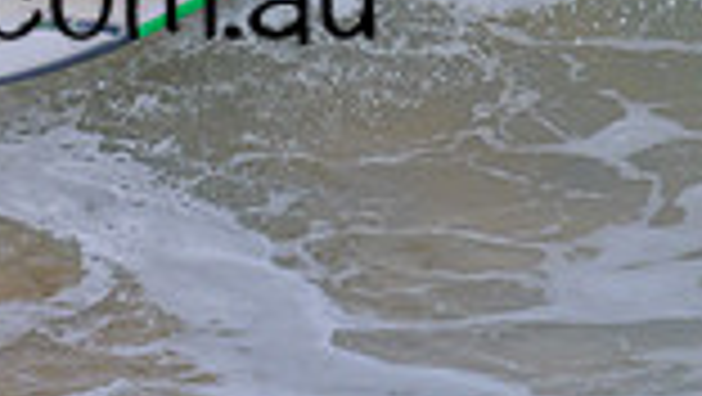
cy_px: -154
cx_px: -11
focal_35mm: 4200
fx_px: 78233
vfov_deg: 0.3
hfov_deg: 0.5
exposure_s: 1/2000
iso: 720
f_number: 11
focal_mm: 800
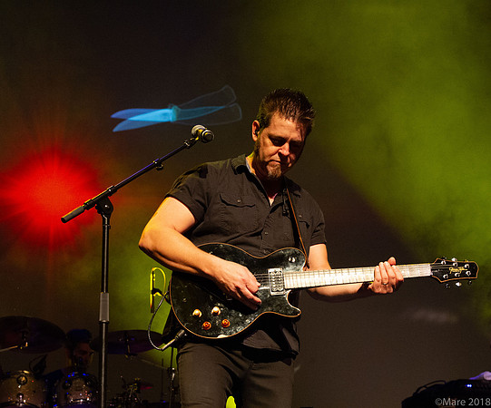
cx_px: 239
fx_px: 1329
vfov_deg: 17.5
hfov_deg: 20.9
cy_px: 204
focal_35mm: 90
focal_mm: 78
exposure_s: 1/50
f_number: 6.3
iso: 8000
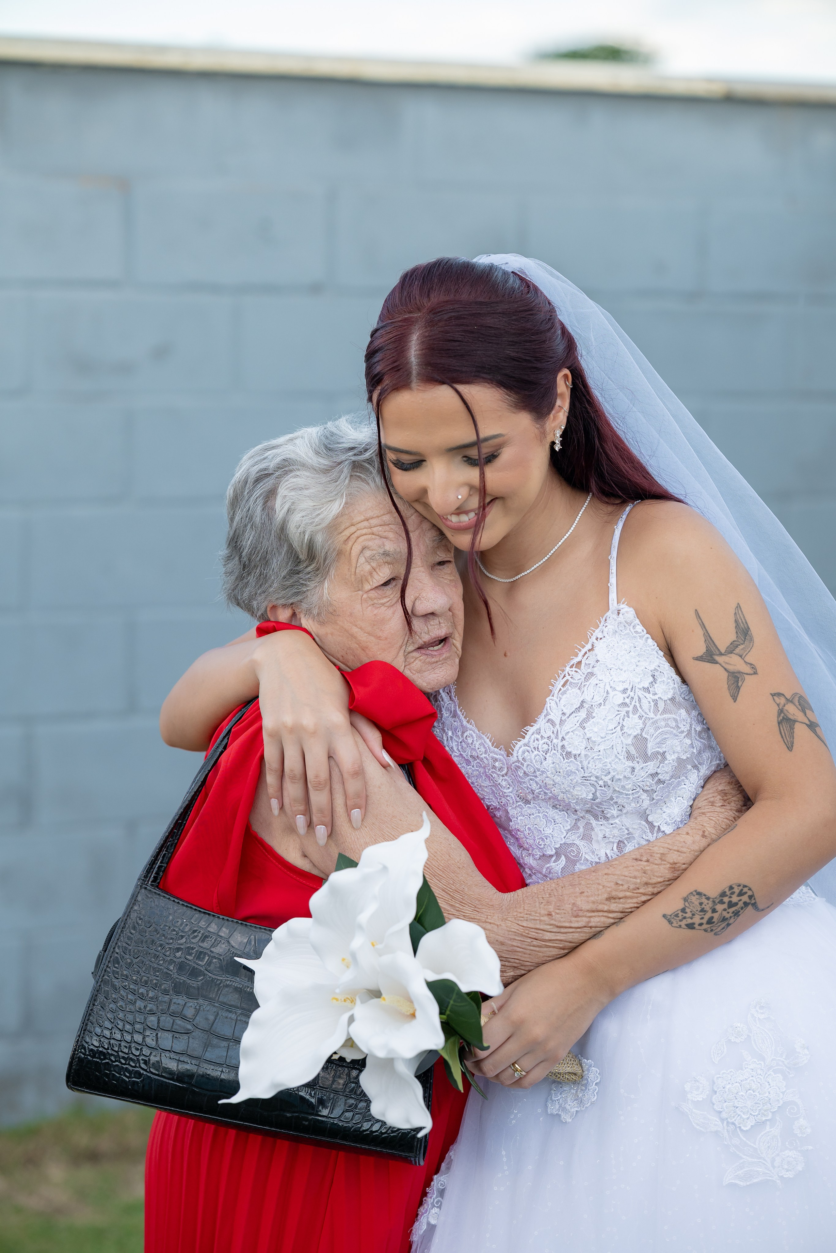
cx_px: 418
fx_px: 2961
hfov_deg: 16.1
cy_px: 626
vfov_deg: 23.9
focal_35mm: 85
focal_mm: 85
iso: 400
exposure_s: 1/500
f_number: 3.5
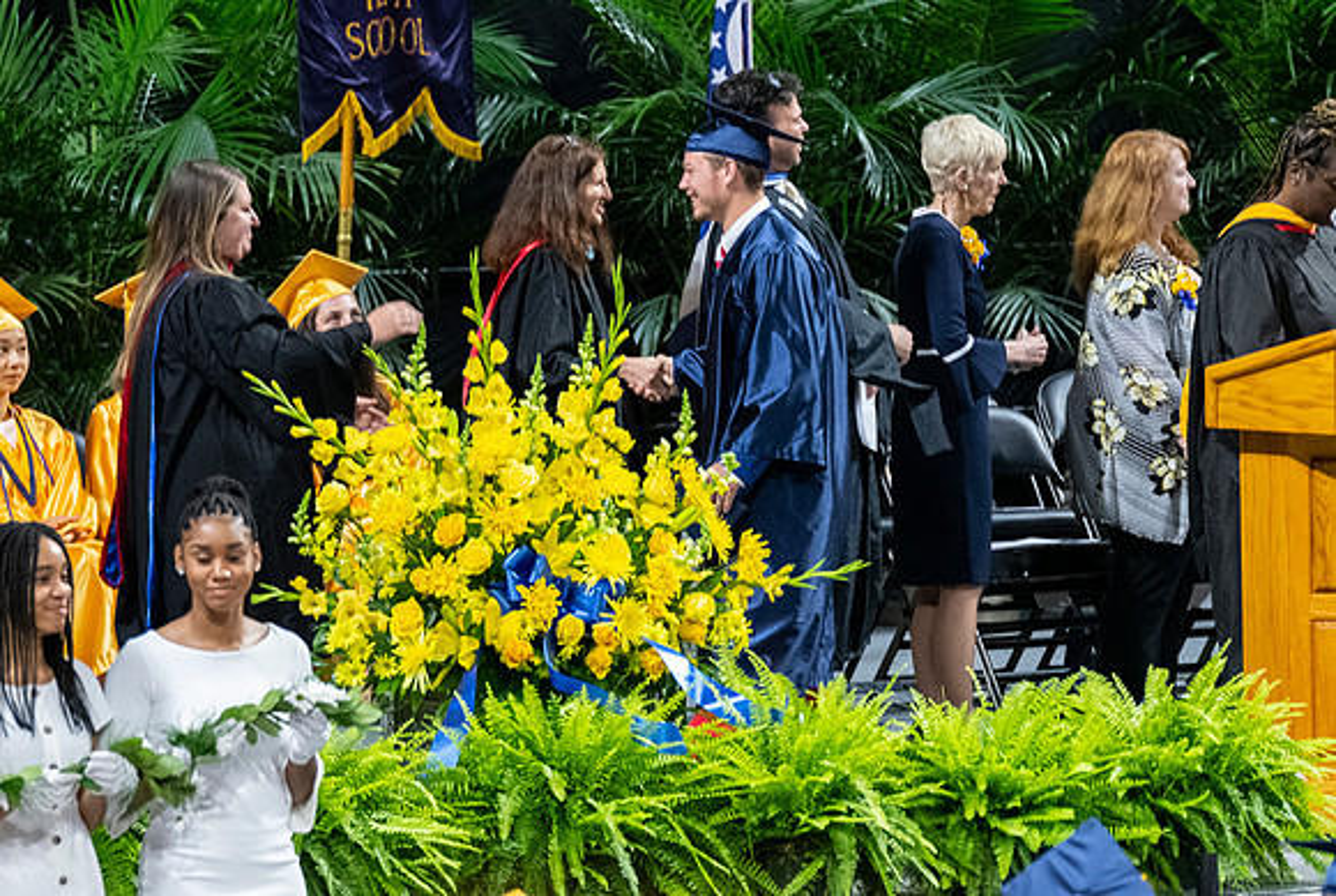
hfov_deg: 5.1
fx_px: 15018
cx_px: 834
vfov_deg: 3.4
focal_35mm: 404
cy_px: 509
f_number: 4
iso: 2000
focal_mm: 200
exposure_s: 1/200
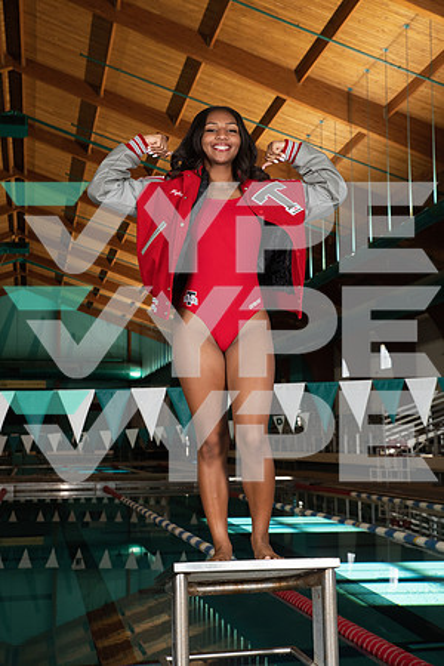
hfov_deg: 26.0
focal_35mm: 52
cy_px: 333
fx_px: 962
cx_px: 222
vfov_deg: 38.2
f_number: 7.1
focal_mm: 52
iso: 800
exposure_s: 1/250
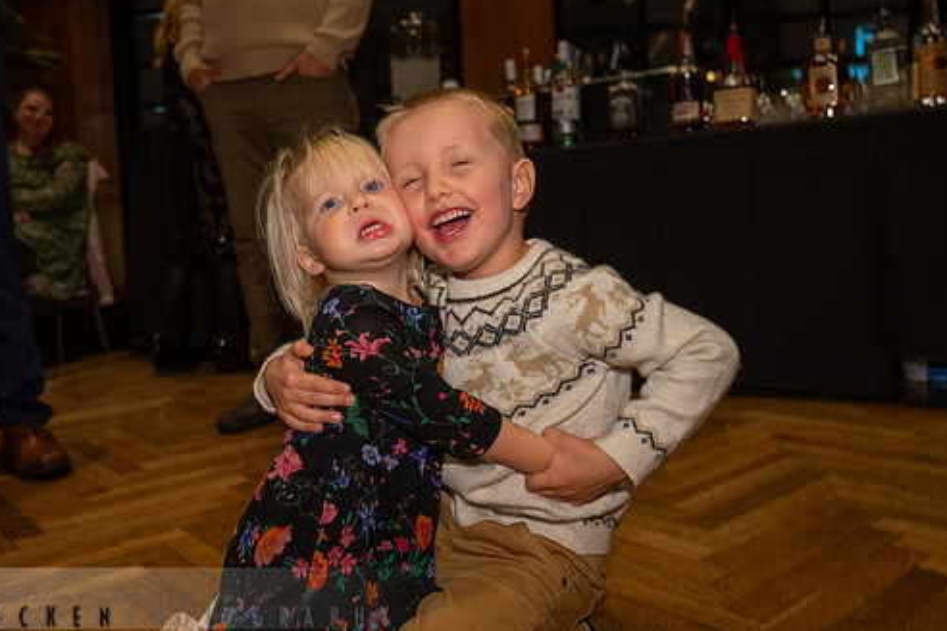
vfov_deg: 39.9
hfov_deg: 57.2
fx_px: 868
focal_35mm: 33
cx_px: 456
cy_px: 271
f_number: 4
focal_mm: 28
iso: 2500
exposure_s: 1/50
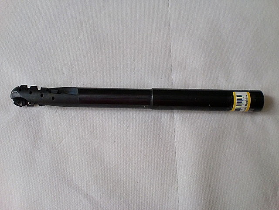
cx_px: 140
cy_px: 105
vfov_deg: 40.7
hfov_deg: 52.6
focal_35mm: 35
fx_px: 282
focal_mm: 6.3
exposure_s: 1/60
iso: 200
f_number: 3.1
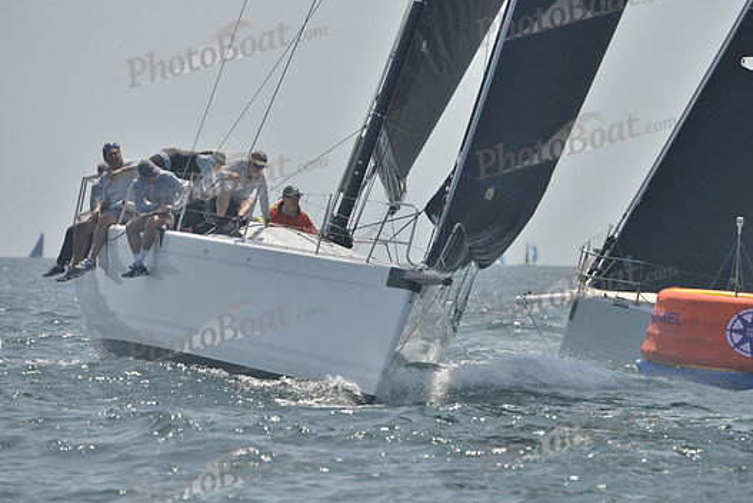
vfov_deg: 5.7
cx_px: 403
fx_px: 5064
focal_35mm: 242
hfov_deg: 8.5
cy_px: 236
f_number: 8
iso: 280
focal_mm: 220
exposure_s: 1/1250
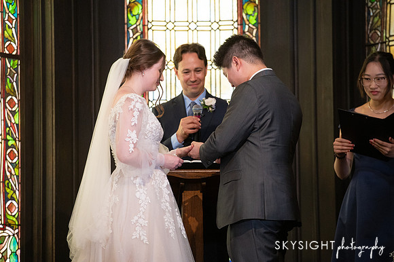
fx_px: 2188
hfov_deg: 10.3
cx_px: 197
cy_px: 131
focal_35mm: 200
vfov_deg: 6.9
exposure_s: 1/400
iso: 3200
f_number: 3.5
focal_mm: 200
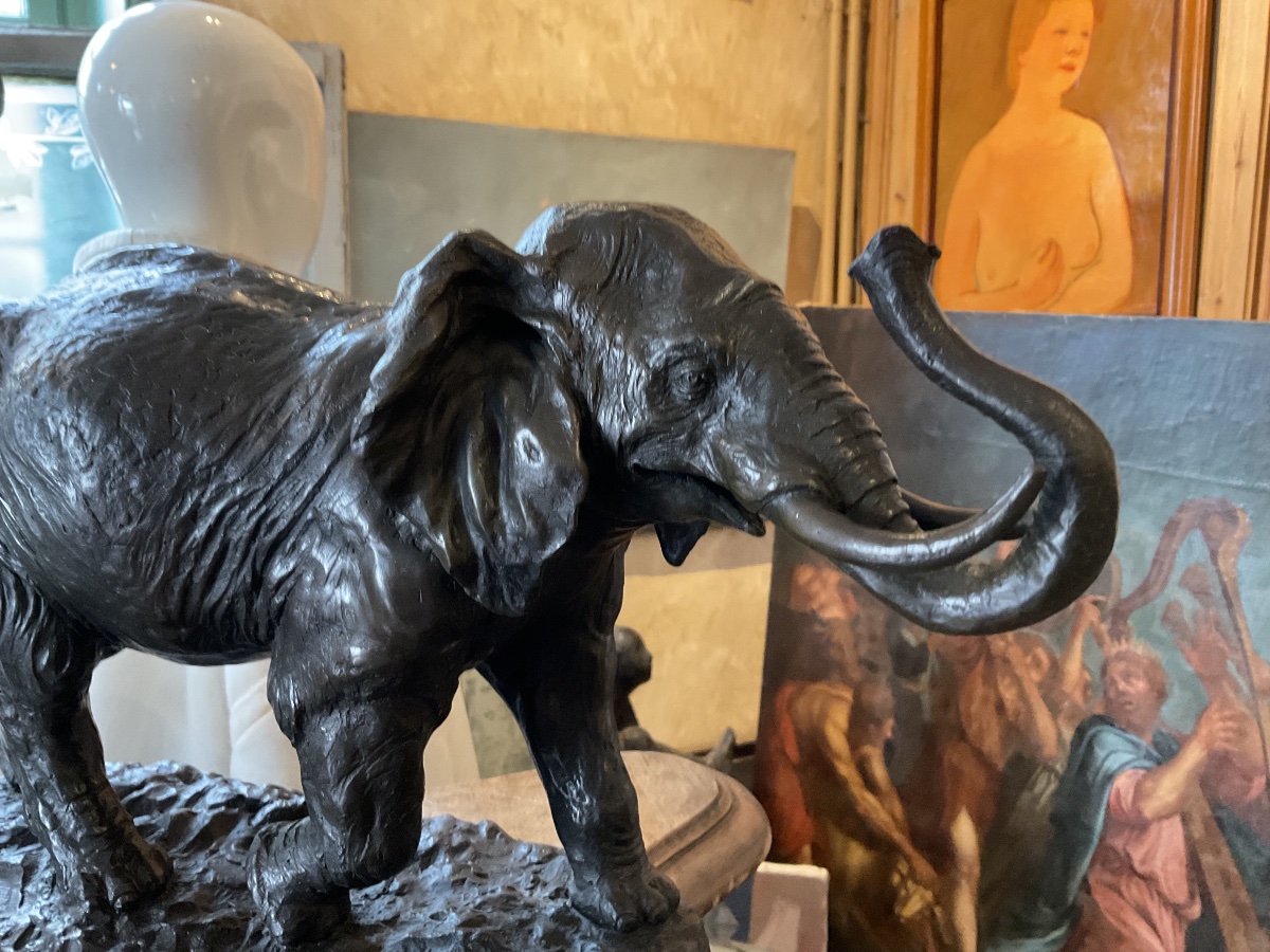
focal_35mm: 29
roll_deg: -1.1
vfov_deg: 48.2
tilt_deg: -7.0
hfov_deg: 61.7
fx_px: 1064
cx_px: 635
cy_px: 476
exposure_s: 1/40
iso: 200
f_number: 1.8
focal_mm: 3
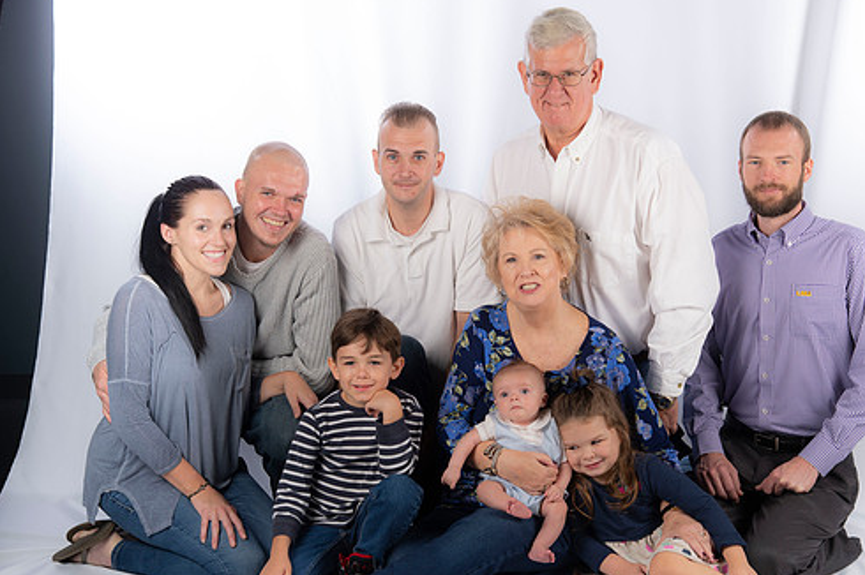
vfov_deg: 17.7
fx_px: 1849
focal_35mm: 77
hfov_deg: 26.3
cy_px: 300
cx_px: 482
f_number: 5.6
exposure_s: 1/200
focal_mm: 65
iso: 100
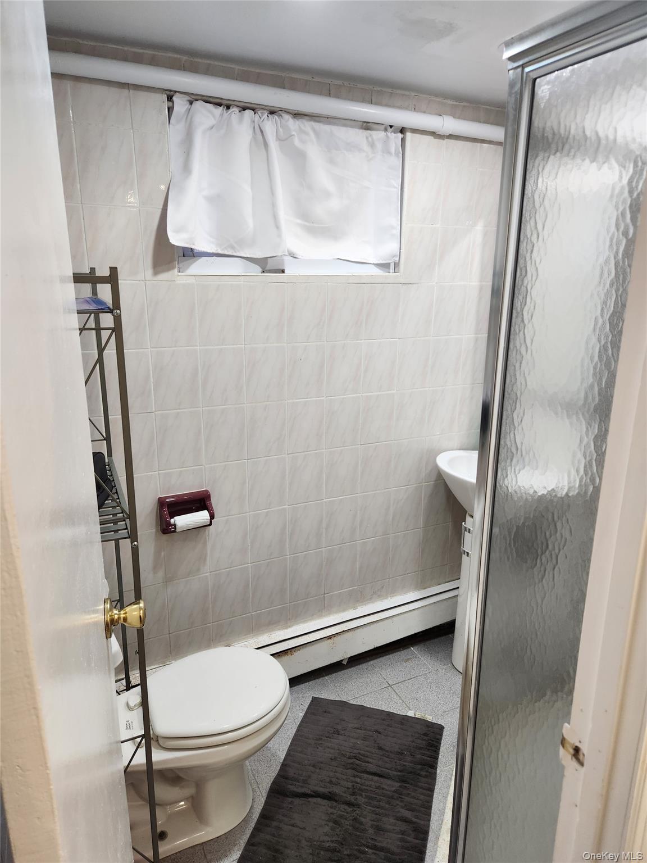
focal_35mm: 23
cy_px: 432
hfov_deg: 58.9
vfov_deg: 73.9
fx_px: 573
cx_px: 324
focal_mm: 5.4
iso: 125
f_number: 1.8
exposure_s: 1/120
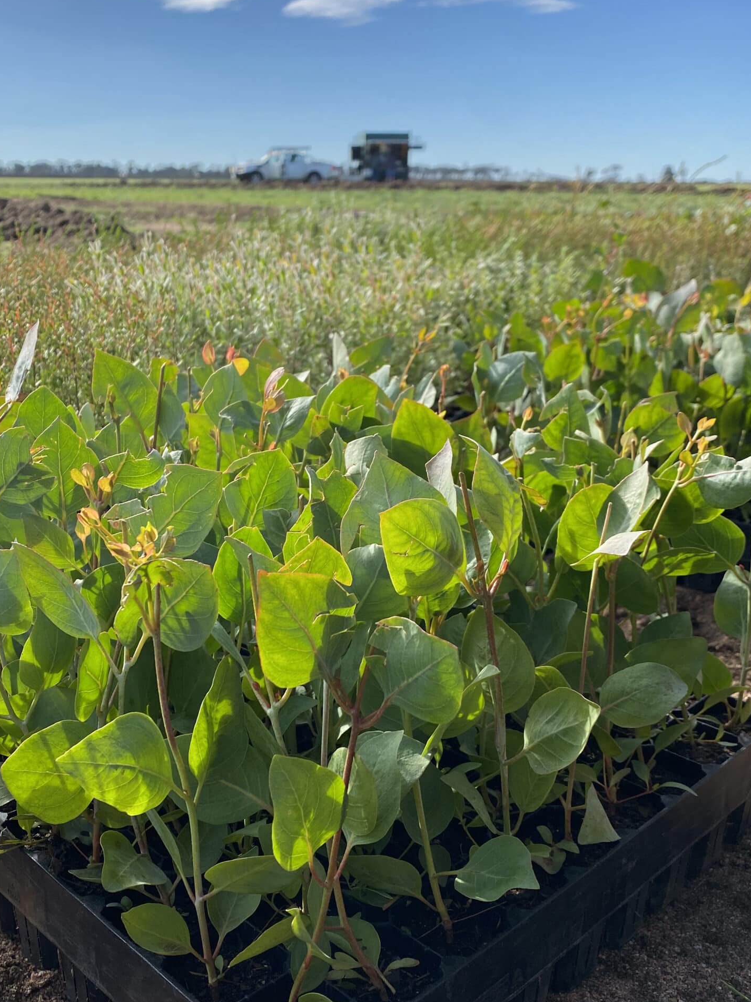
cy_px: 508
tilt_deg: -17.0
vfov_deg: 52.6
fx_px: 1013
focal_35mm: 35
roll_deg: -0.6
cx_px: 315
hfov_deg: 40.6
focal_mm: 4.25
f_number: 1.8
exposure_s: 1/1808
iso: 32
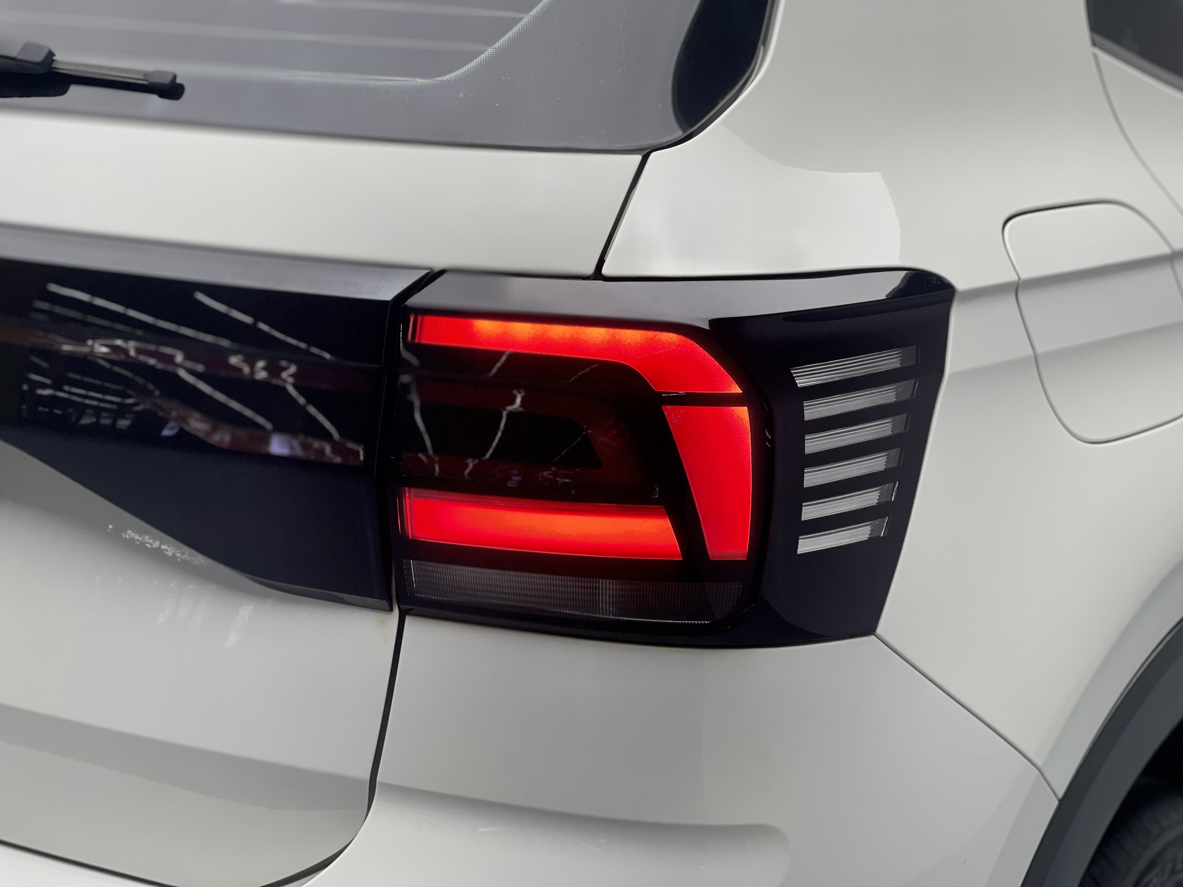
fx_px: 2187
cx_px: 592
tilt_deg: -13.8
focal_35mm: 64
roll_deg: -1.7
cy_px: 444
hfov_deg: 30.3
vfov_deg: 22.9
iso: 50
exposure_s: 1/100
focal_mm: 7.5
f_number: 2.2
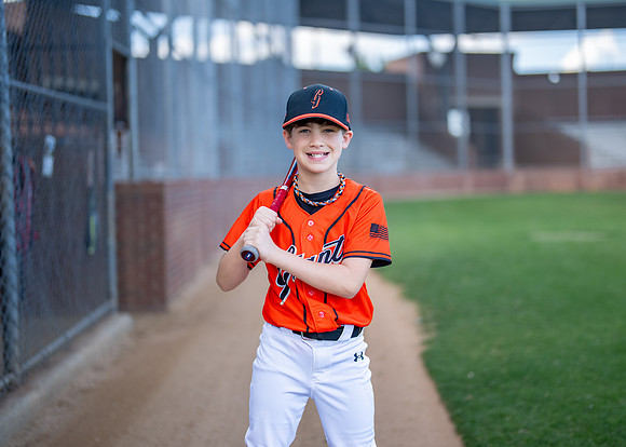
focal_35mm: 56
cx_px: 330
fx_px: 997
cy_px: 214
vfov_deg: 25.3
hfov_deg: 34.8
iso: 125
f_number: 1.2
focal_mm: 50
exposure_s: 1/2000
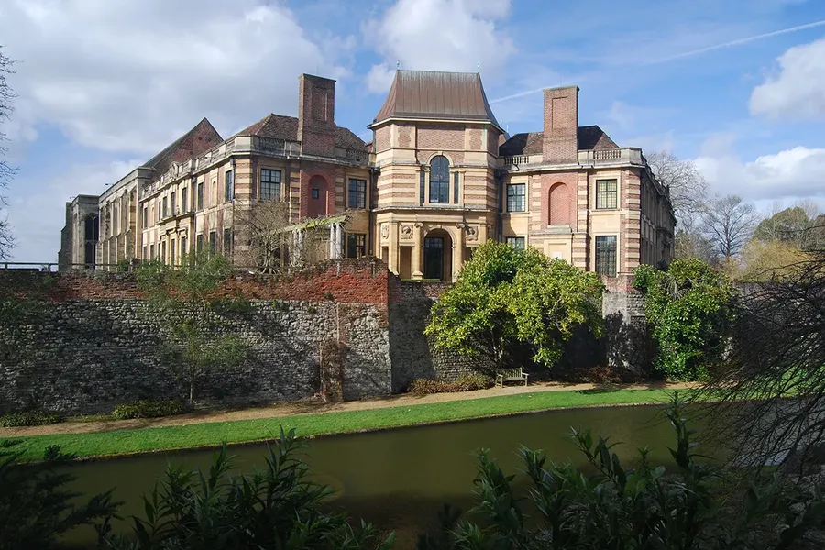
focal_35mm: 27
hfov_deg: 67.4
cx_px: 412
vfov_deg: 47.9
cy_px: 275
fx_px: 619
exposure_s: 1/80
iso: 200
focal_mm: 18
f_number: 8
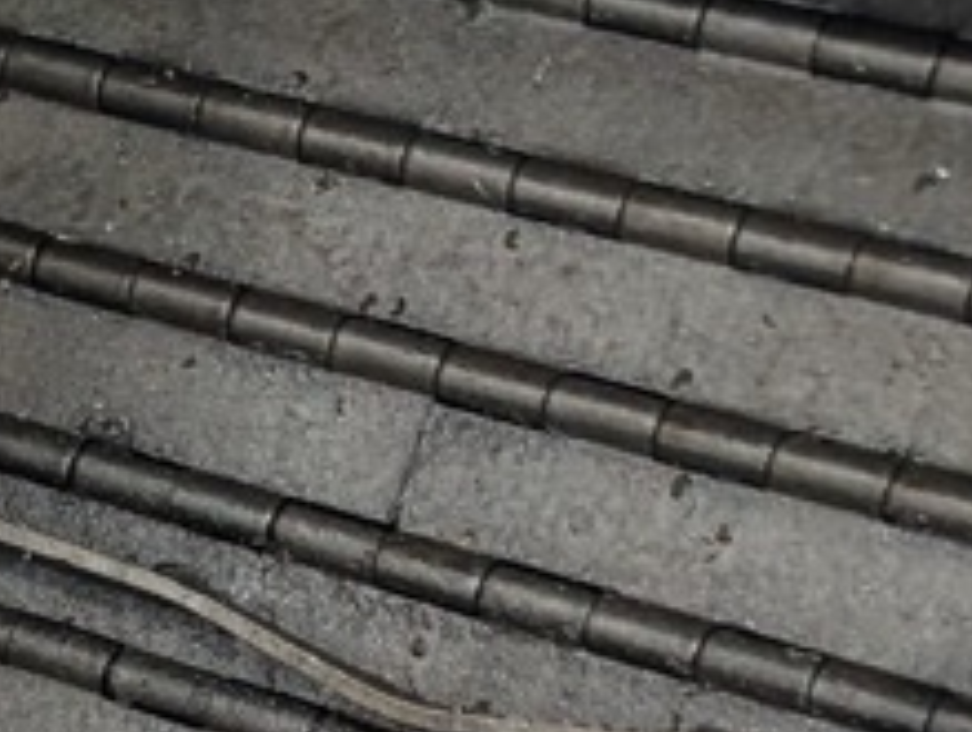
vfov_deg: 9.2
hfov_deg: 13.3
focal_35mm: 140
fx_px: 3938
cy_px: 1908
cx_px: -497
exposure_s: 1/86.8
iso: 150
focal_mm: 6.9
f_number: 1.68
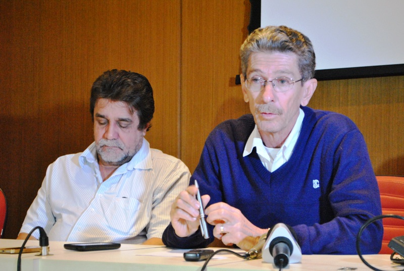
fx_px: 877
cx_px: 202
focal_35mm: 78
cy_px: 136
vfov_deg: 17.6
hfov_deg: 26.0
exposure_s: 1/30
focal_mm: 52
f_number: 5.6
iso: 1600
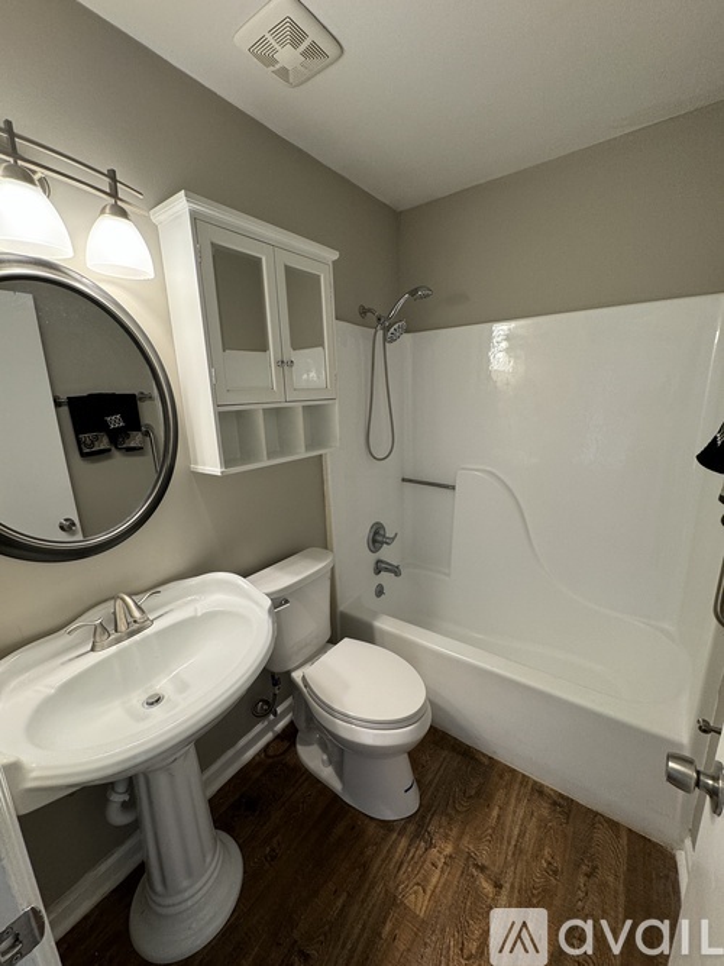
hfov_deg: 85.7
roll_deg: +1.8
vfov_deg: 102.1
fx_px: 391
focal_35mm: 14
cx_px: 362
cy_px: 483
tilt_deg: -13.9
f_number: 2.2
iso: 160
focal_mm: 2.22
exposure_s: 1/60
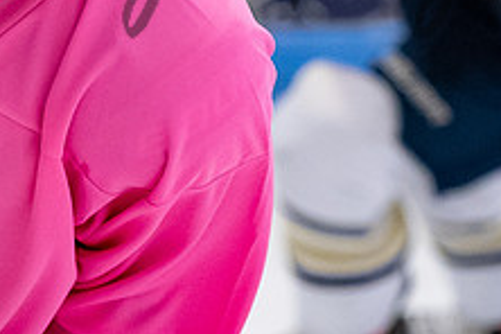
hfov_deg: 2.5
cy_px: -139
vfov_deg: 1.6
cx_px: 278
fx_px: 11647
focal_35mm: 837
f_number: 3.5
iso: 2000
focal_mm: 145
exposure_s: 1/800
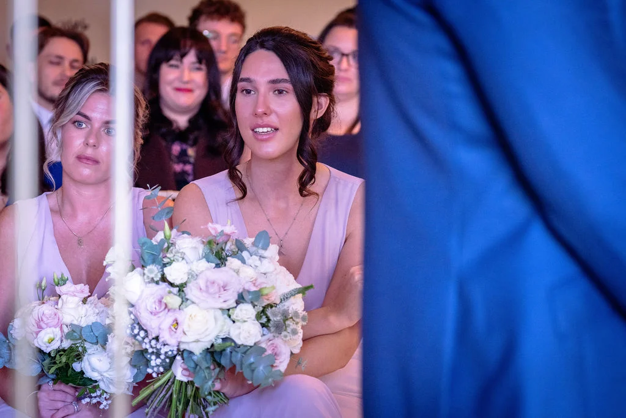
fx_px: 1722
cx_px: 313
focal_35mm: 99
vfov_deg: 13.8
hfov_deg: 20.6
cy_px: 209
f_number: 2.8
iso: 2000
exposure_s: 1/200
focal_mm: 66
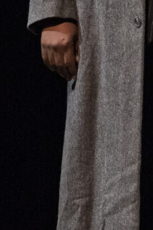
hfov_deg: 2.2
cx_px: 201
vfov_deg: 3.3
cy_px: -31
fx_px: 4035
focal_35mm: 633
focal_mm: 146
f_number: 5.6
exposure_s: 1/250
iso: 16000
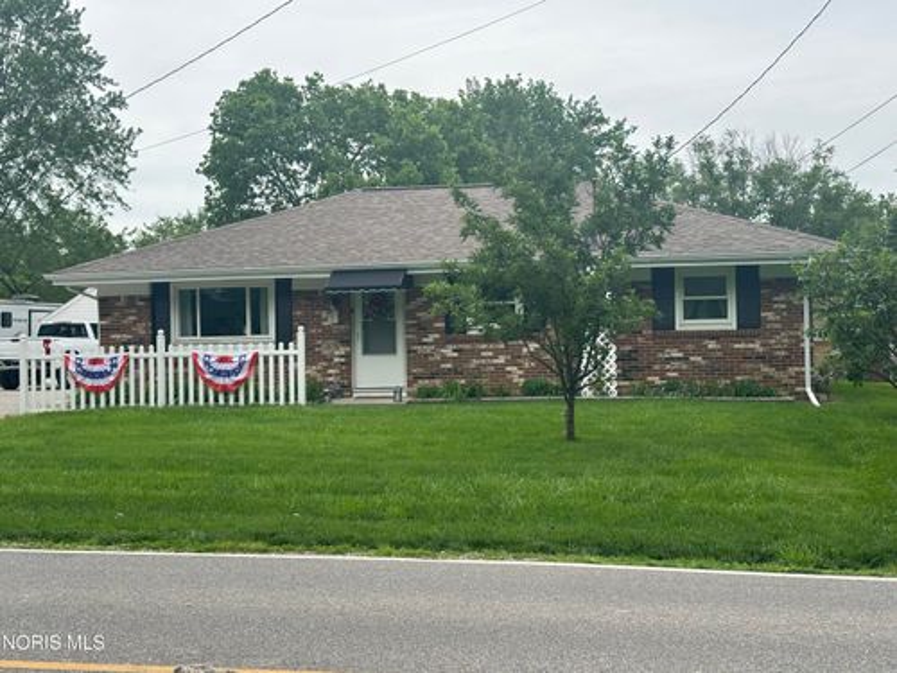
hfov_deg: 39.7
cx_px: 448
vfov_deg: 30.3
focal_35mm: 48
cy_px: 336
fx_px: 1244
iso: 64
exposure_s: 1/1414
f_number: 1.78
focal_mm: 6.86
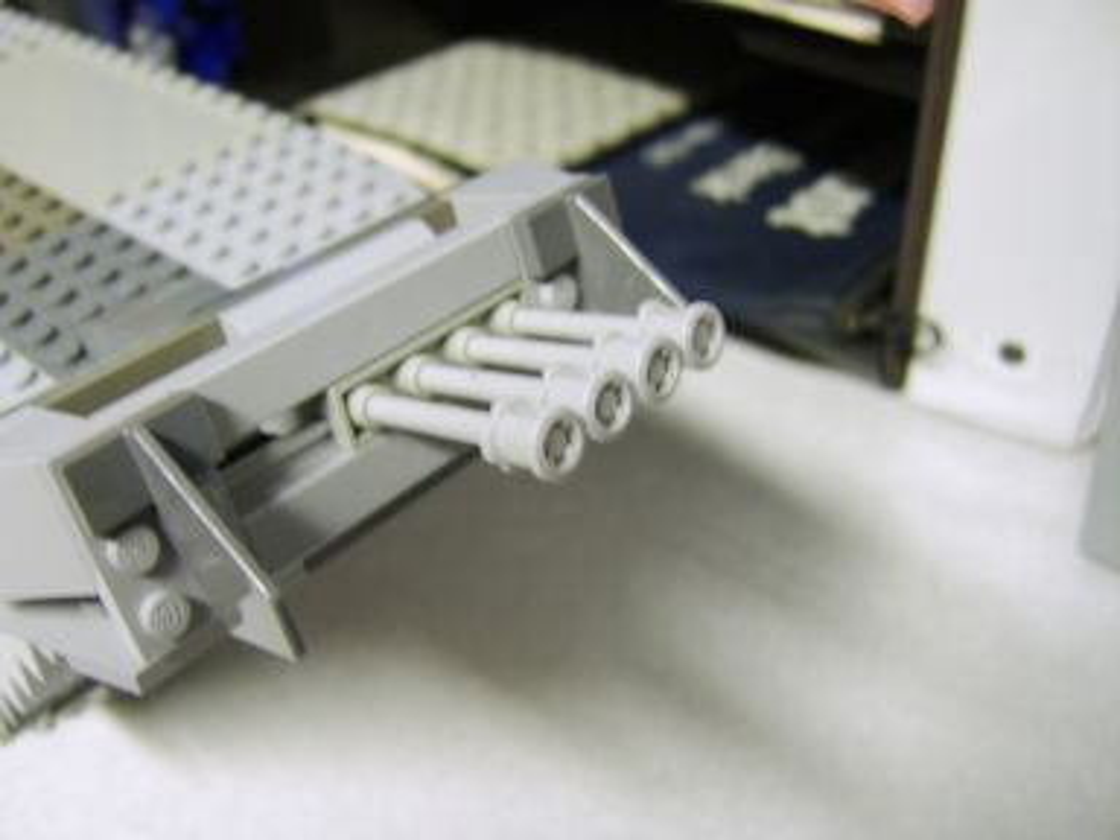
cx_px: 560
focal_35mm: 31
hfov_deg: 58.4
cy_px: 420
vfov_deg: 45.4
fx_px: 1003
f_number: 2.7
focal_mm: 8.13
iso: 71
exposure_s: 1/4
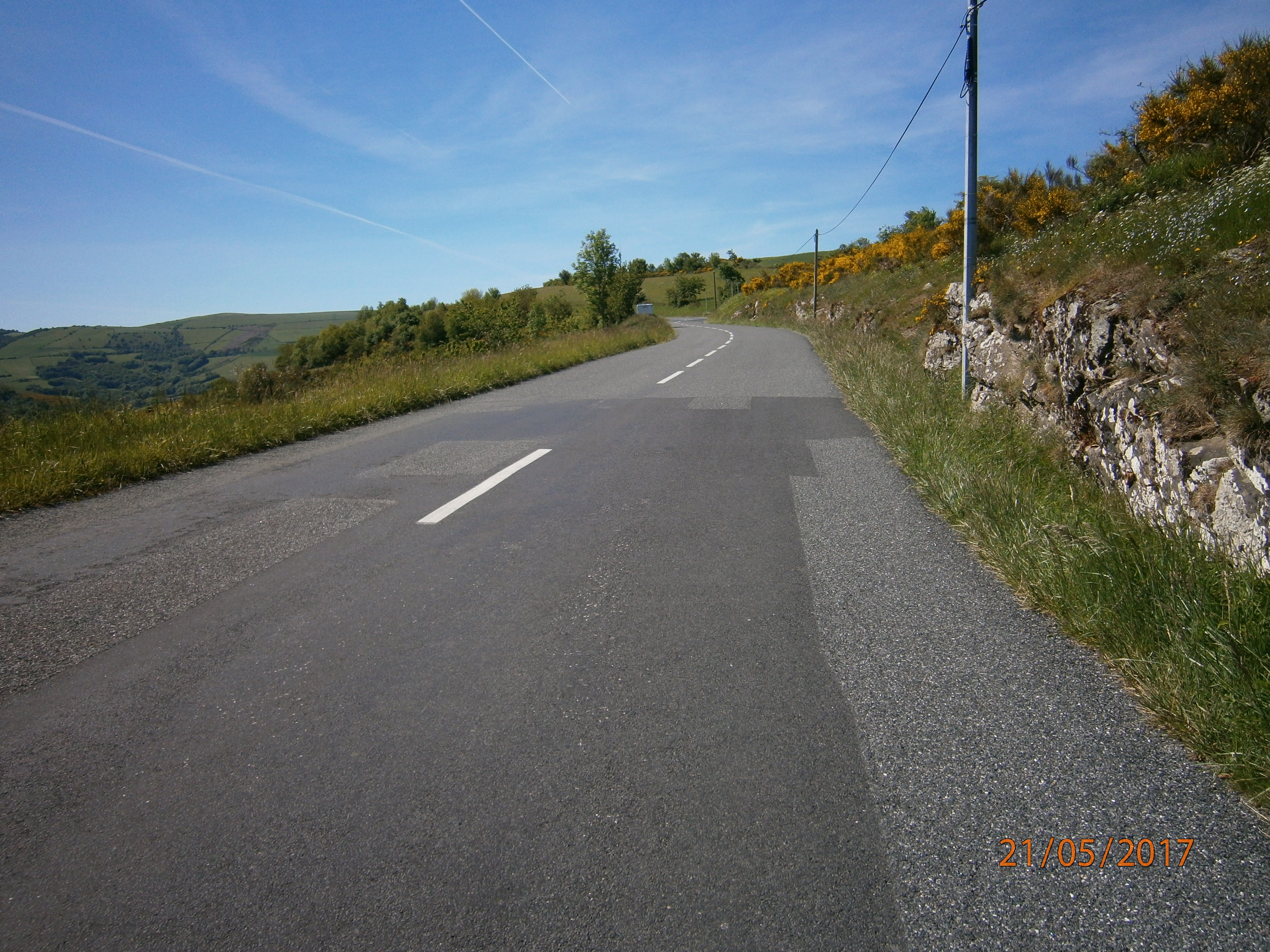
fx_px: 954
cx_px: 635
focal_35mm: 26
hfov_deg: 67.3
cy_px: 476
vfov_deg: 53.1
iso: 80
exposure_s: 1/1600
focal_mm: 4.7
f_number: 2.8
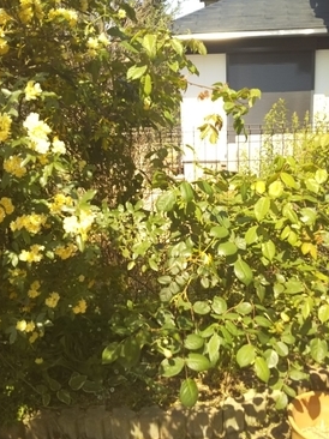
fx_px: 520
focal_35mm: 41
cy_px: 230
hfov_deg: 35.0
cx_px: 188
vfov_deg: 45.8
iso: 40
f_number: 2.2
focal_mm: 4
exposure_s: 1/284
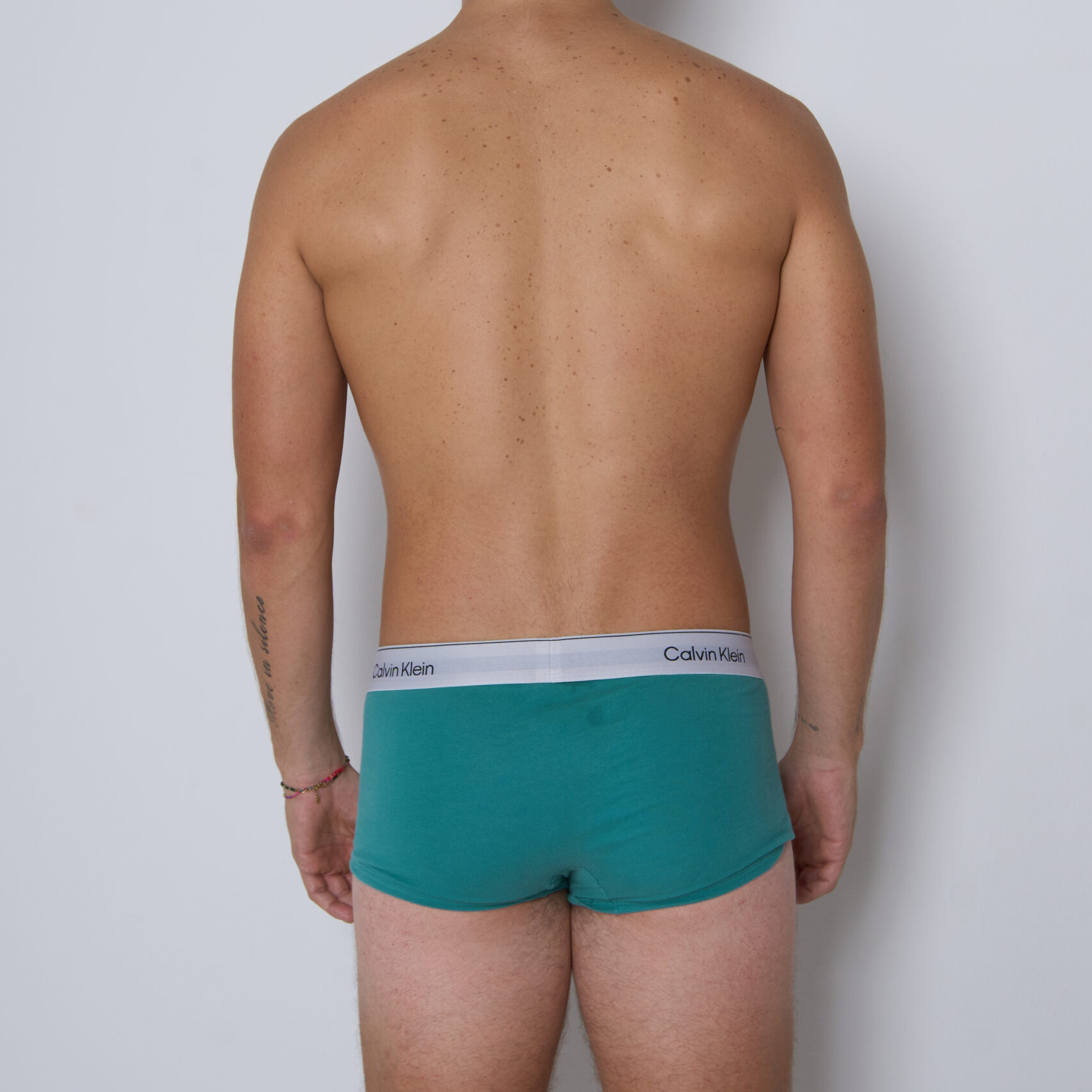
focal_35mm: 55
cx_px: 547
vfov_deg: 30.9
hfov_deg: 31.1
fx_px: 1963
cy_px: 388
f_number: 7.1
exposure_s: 1/160
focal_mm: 29
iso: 160
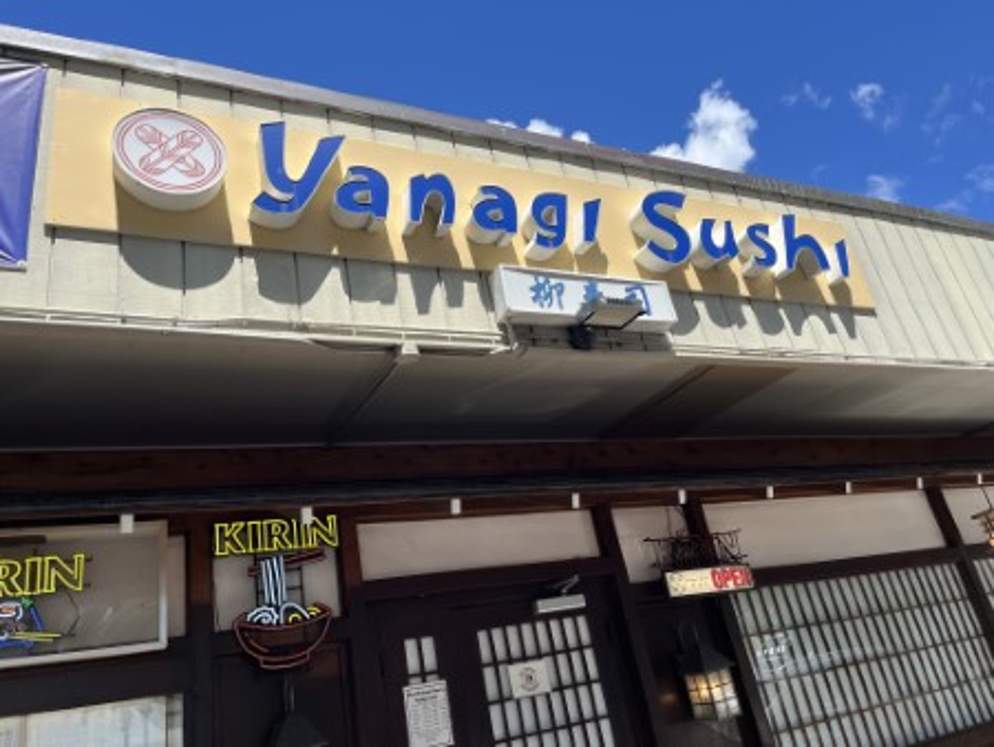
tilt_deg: +23.1
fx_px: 747
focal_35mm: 26
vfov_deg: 53.1
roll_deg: +11.4
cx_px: 497
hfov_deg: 67.3
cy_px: 374
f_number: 1.6
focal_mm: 5.1
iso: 50
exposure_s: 1/2024
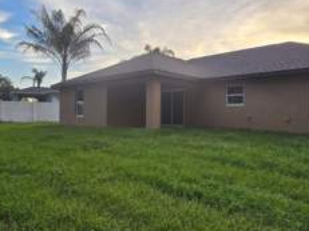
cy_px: 119
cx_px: 161
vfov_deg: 51.3
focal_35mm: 27
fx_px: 241
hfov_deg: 65.3
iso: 50
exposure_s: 1/325
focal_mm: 2.2
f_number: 2.2
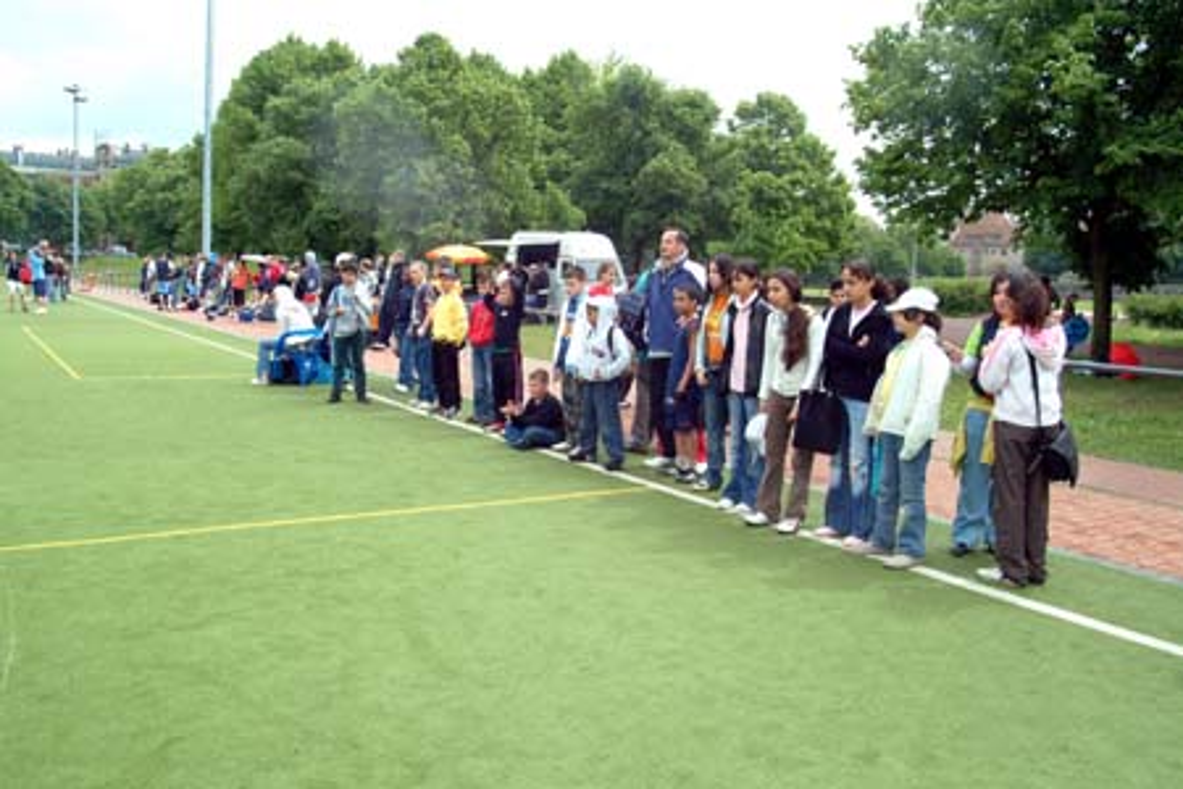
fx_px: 936
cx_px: 592
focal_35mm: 28
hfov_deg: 64.6
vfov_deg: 45.7
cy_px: 394
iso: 400
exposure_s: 1/350
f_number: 9.5
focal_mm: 19
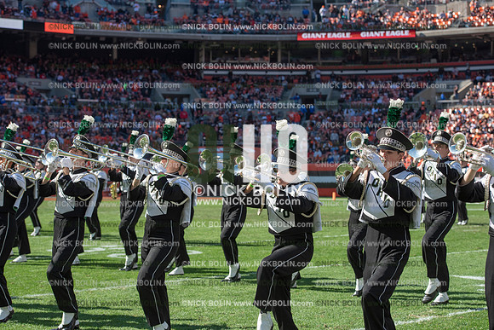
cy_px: 165
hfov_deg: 23.9
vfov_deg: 16.1
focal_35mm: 85
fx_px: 1167
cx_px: 247
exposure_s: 1/2000
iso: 400
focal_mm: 85
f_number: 5
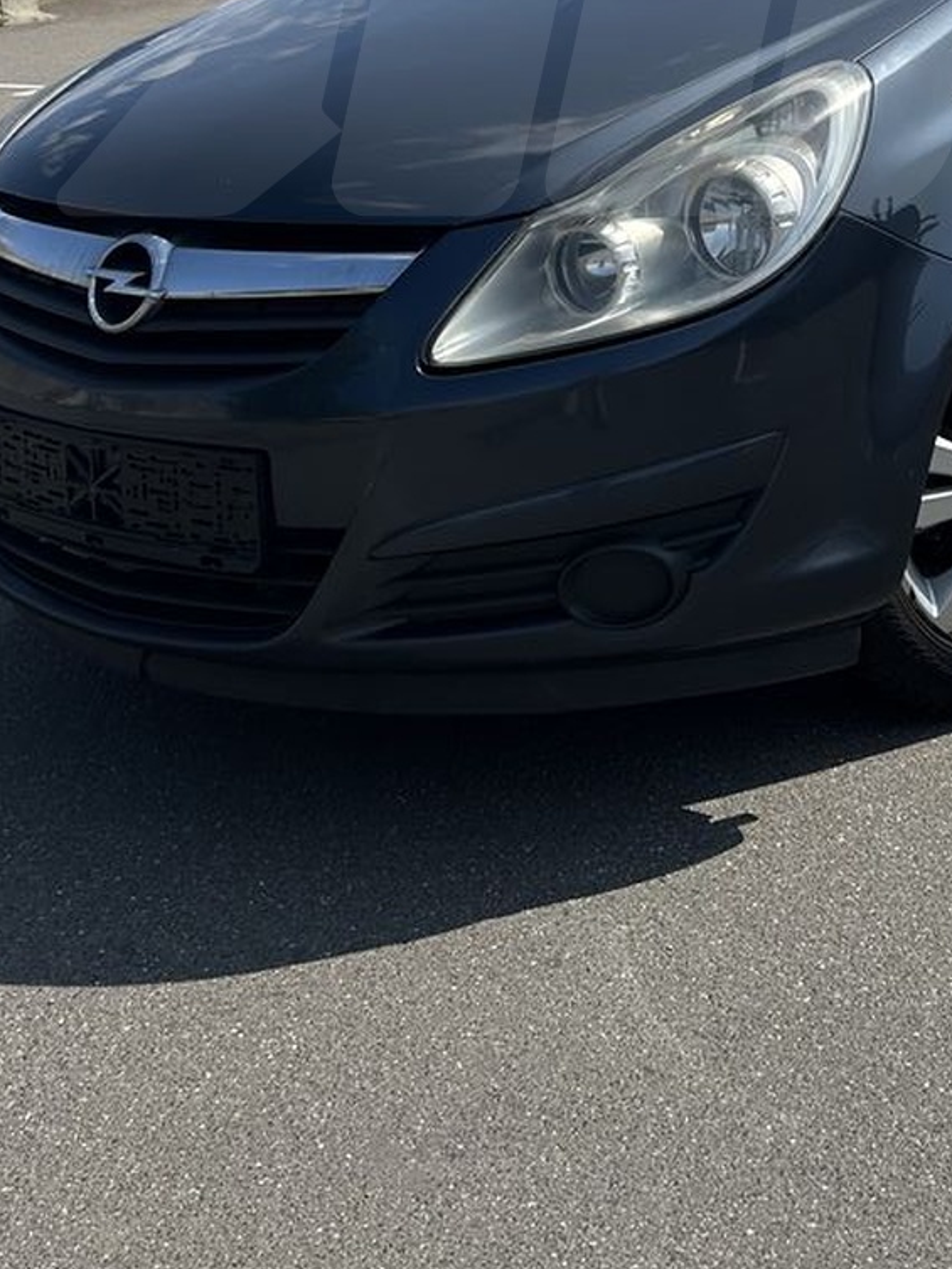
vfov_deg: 34.5
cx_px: 848
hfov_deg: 27.6
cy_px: 34
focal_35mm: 51
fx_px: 1870
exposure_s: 1/6211
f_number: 1.78
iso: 80
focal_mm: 6.86
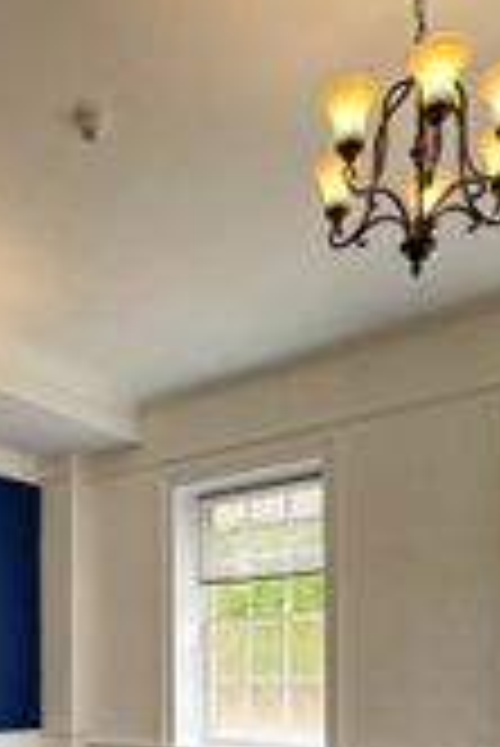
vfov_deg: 49.0
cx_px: 153
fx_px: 728
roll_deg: +0.9
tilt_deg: +1.3
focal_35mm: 35
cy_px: 662
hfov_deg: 37.4
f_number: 2.2
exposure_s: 1/100
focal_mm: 2.22
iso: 64
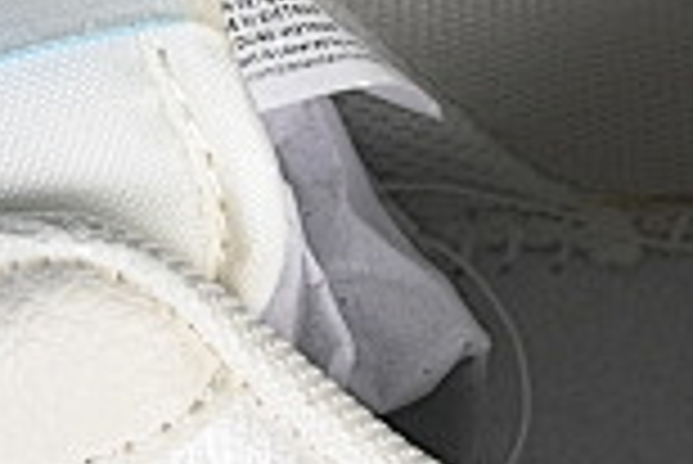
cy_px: -72
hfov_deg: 3.9
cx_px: -387
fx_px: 10116
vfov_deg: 2.6
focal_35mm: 525
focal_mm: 50
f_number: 7.1
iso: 160
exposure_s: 1/80
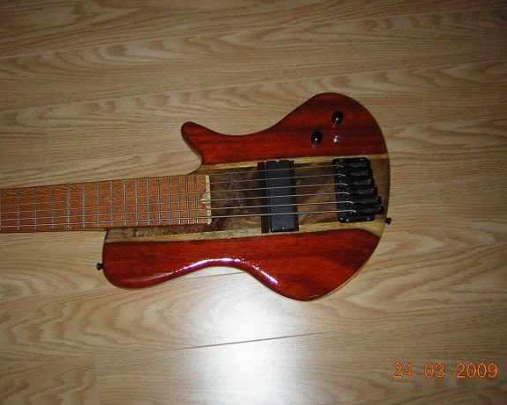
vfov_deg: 38.2
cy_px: 204
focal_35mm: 39
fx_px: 585
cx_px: 254
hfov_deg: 46.9
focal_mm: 4.7
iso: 50
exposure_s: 1/60.1
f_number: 2.6
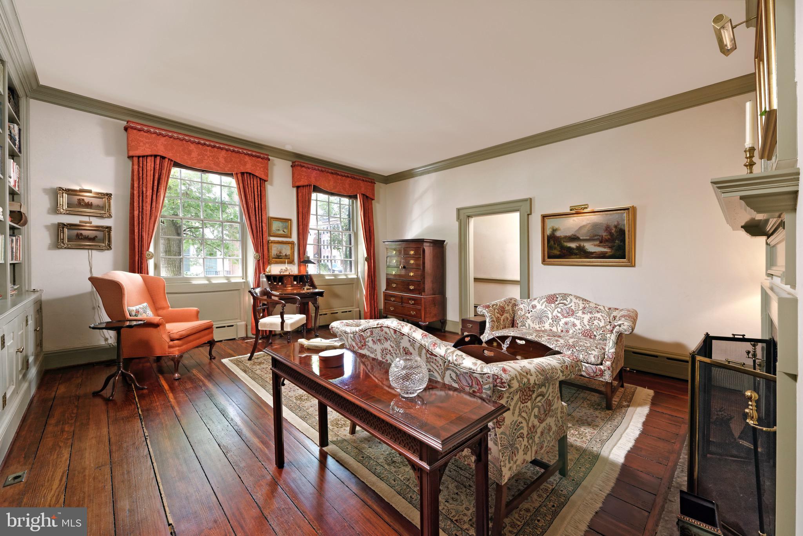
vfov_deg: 81.2
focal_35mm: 14
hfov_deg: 104.2
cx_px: 402
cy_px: 268
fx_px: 312
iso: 400
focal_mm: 14
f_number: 9
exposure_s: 1/100
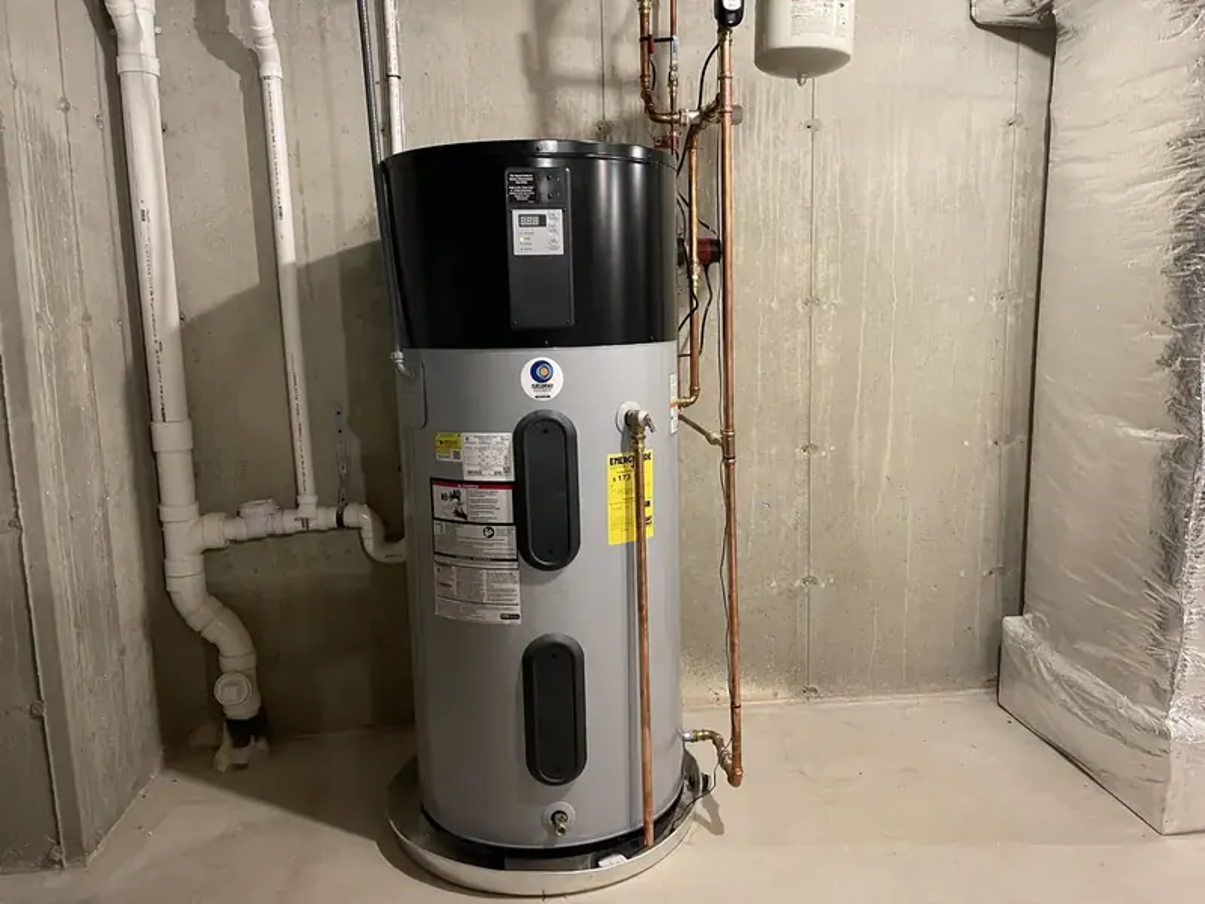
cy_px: 452
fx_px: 905
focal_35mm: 26
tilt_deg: -8.6
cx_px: 602
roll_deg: +1.6
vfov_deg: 53.1
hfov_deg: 67.3
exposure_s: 1/40
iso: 500
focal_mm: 5.1
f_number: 1.6
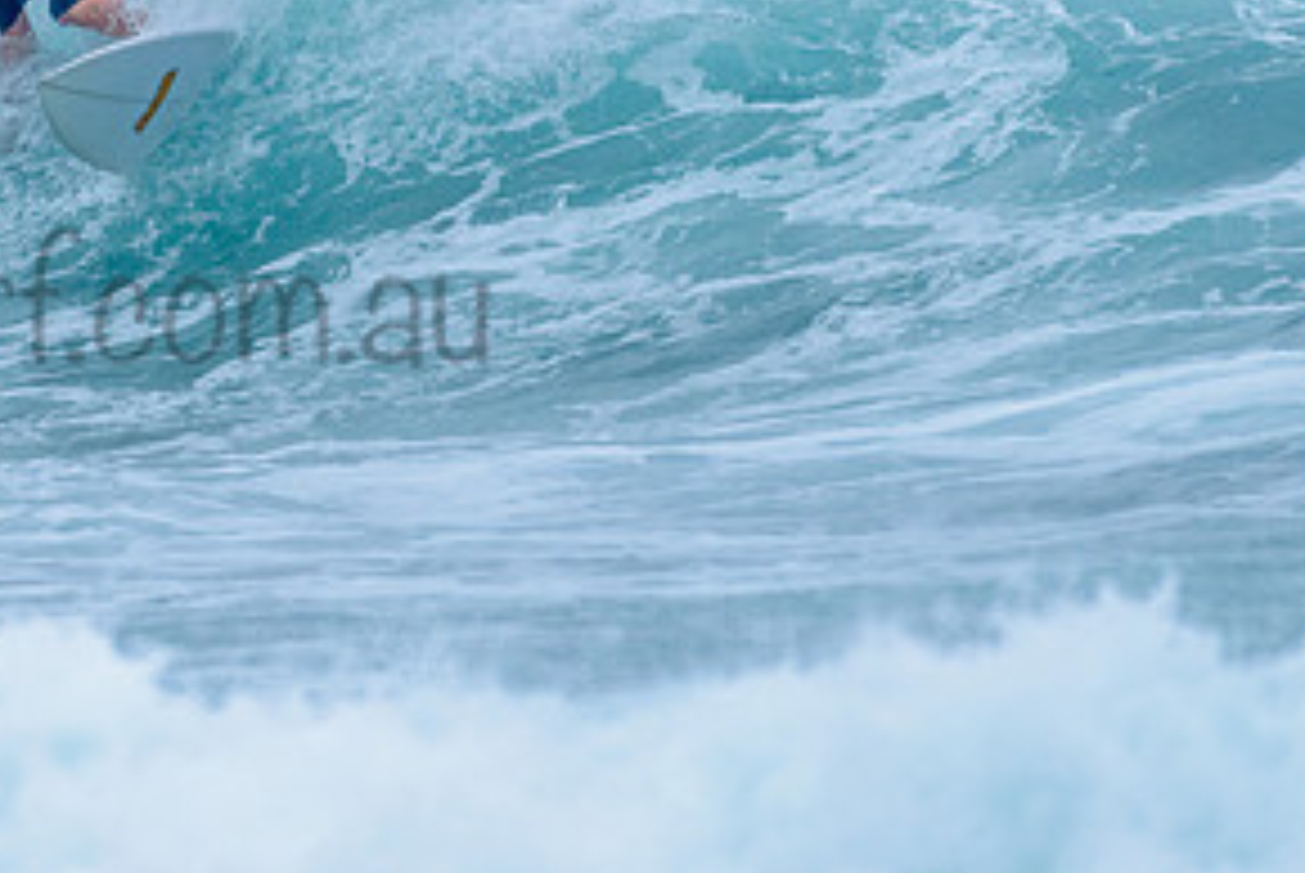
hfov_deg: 1.6
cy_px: 129
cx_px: 320
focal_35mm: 1255
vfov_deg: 1.1
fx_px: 45539
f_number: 5.6
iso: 800
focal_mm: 500
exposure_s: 1/2000
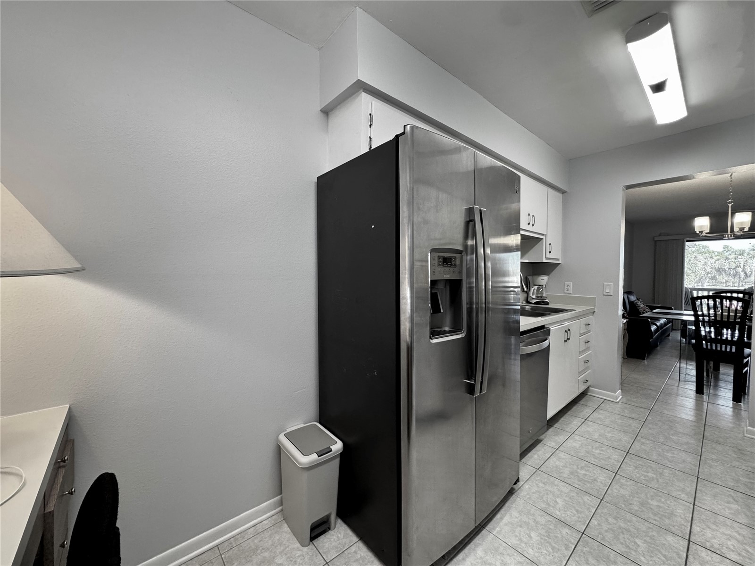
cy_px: 283
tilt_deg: -2.5
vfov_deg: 85.7
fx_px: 305
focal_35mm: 14
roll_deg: -0.9
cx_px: 378
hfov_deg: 102.1
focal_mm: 2.22
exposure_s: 1/120
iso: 160
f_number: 2.2
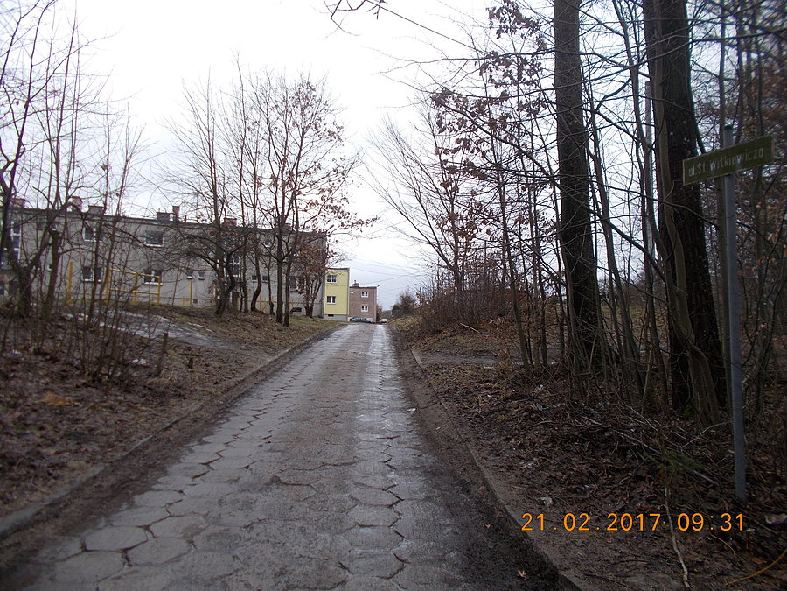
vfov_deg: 53.1
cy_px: 296
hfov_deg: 67.3
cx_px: 394
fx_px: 591
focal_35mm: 26
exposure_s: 1/160
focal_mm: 4.6
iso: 80
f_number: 3.2
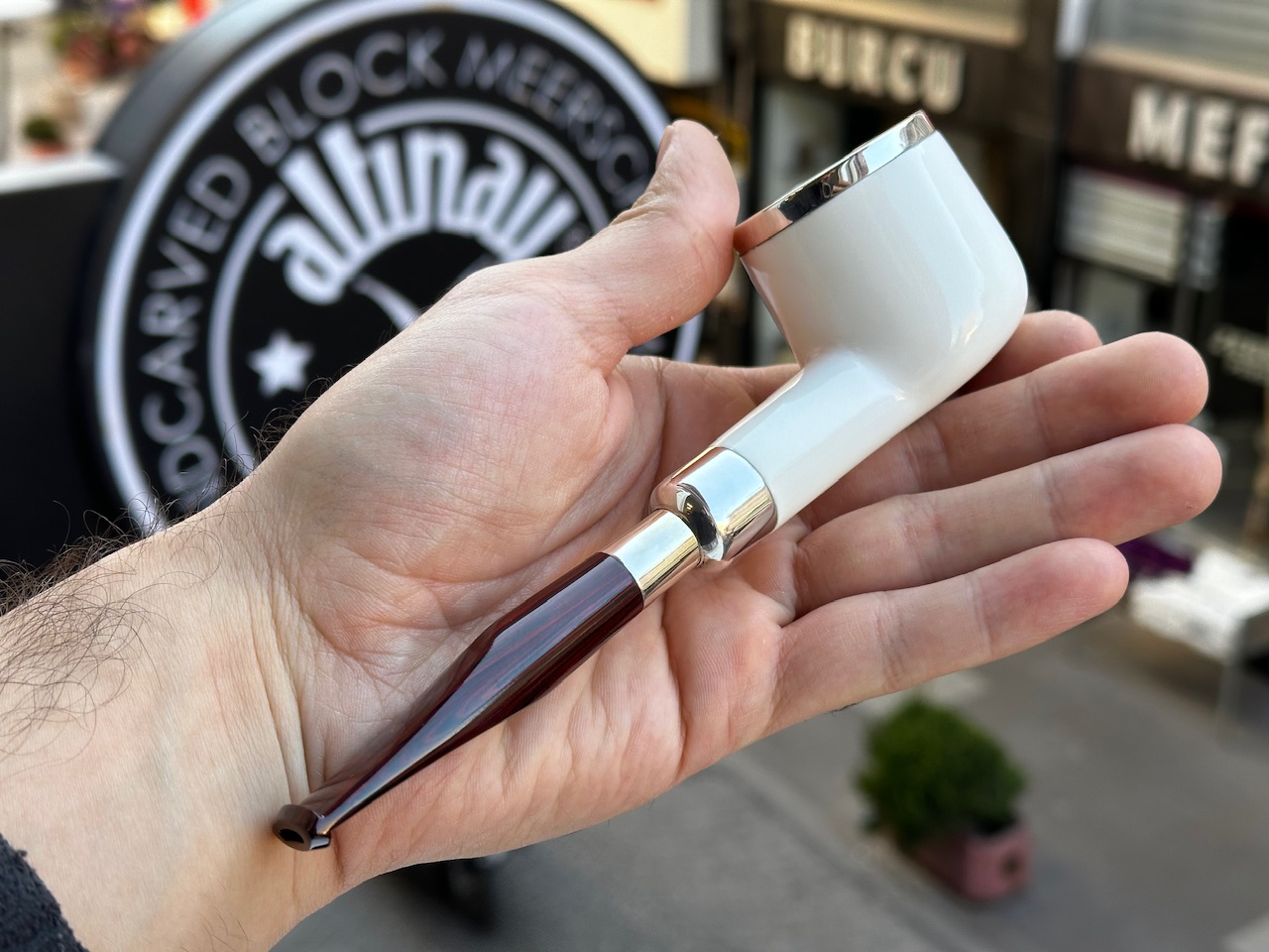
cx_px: 634
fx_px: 1760
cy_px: 476
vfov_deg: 30.3
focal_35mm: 48
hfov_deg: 39.7
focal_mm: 6.86
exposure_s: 1/255
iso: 64
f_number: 1.78
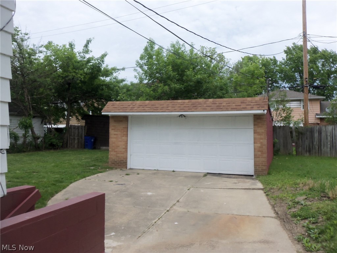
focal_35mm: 28
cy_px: 126
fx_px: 273
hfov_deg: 63.4
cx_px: 168
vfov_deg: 49.7
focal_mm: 5.1
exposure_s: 1/160
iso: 64
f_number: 8.6
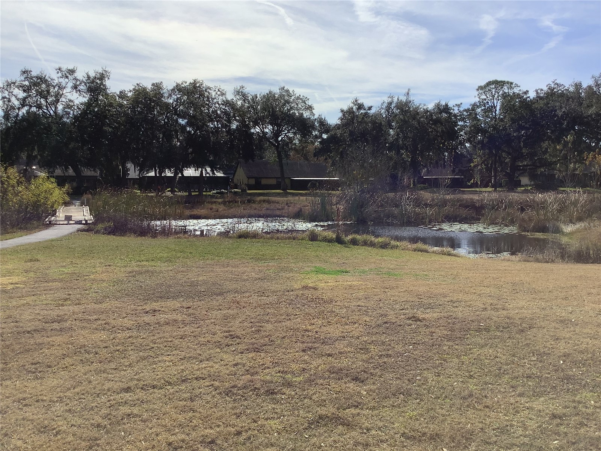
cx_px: 300
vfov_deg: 45.4
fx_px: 538
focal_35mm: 31
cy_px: 226
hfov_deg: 58.4
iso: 25
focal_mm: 3.3
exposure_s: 1/2092
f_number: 2.4
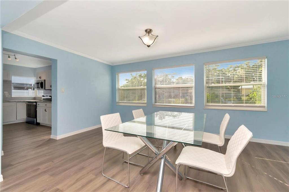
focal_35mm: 15
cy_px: 96
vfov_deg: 77.3
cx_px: 144
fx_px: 120
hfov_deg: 100.4
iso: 500
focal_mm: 10
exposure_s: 1/200
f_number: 10
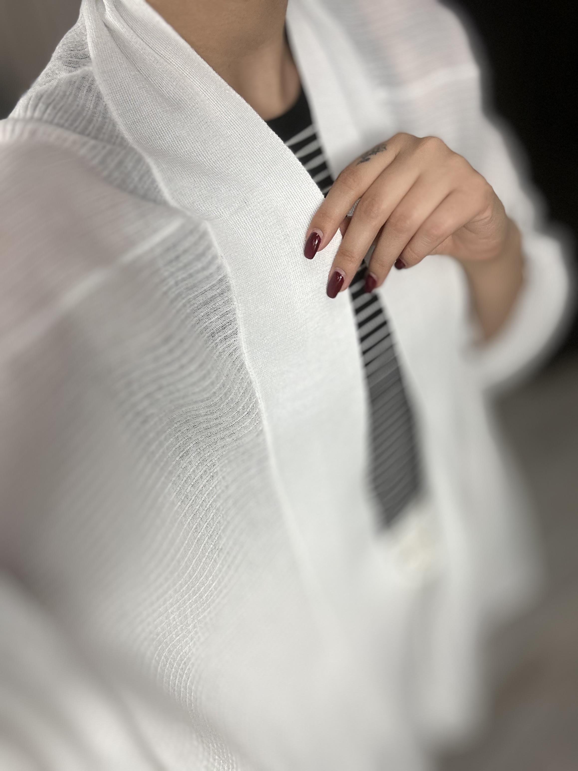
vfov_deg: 60.0
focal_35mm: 30
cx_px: 289
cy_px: 386
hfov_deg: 46.8
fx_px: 668
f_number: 1.9
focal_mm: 2.69
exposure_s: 1/100
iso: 32
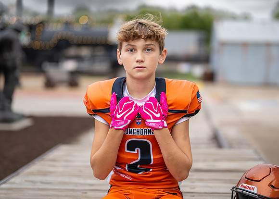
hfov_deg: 31.1
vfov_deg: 22.5
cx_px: 148
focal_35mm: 63
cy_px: 93
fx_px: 501
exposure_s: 1/1000
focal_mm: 50
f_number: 1.2
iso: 320
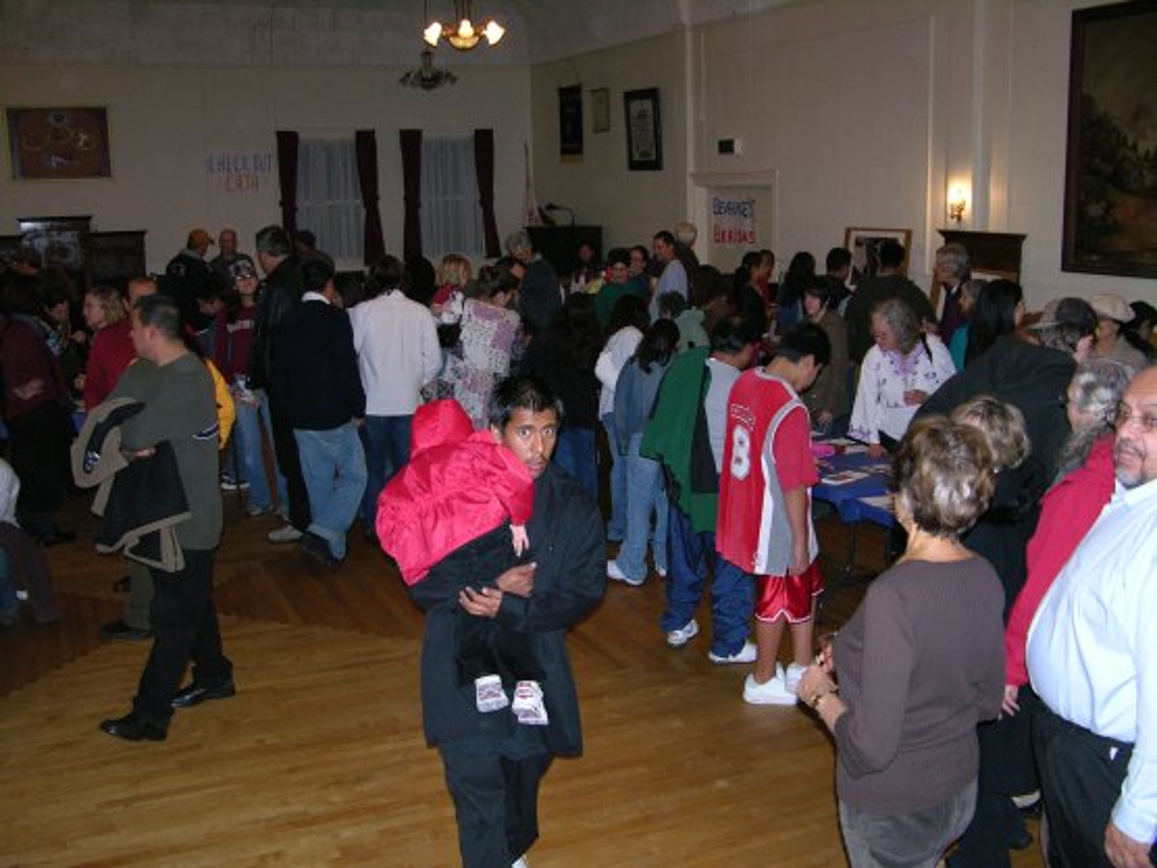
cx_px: 578
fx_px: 1170
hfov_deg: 52.6
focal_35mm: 35
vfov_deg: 40.7
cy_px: 434
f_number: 2.8
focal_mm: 8.9
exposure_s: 1/60.1
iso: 200
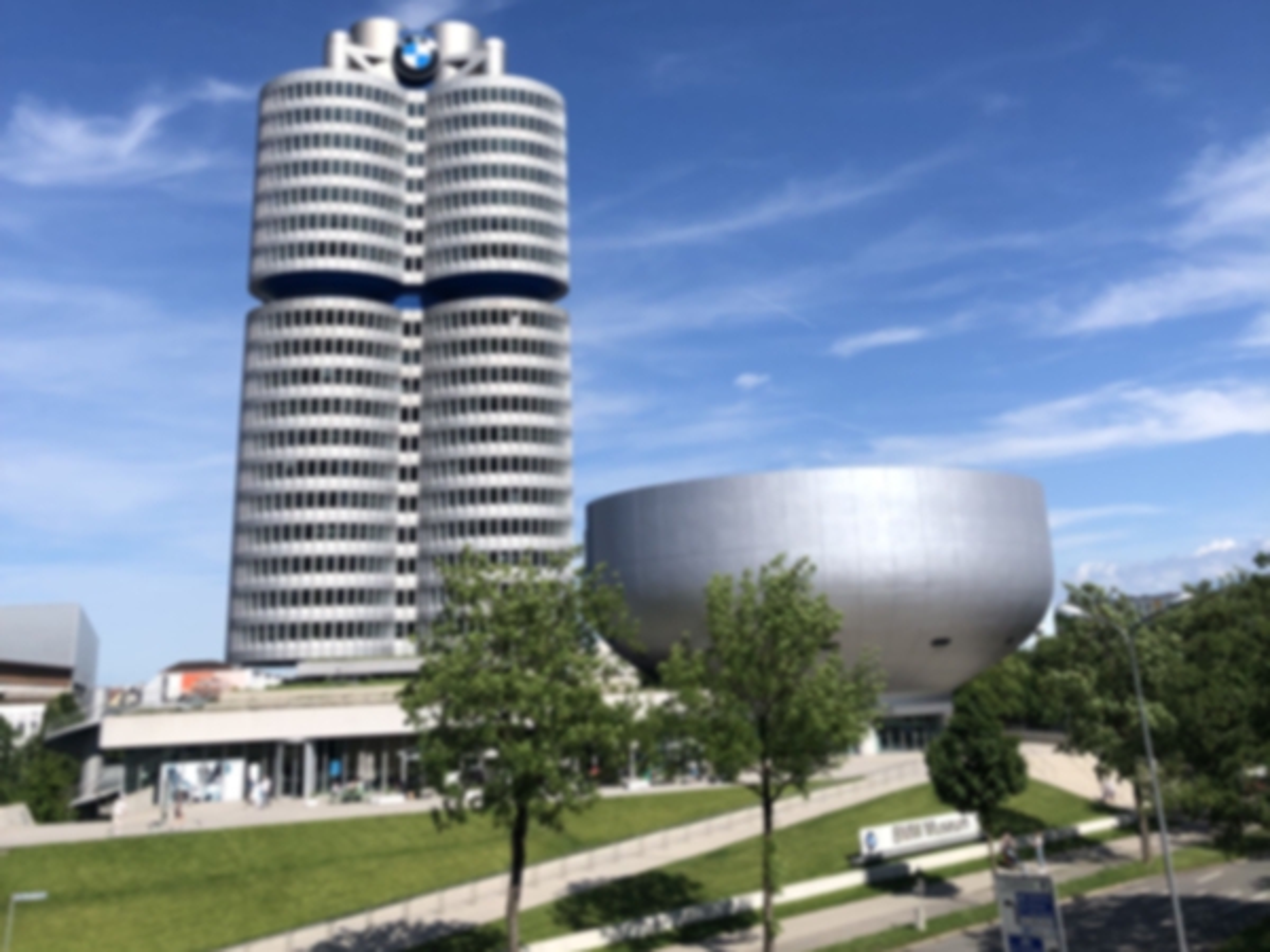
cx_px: 635
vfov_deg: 49.7
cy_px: 476
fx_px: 1027
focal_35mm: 28
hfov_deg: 63.4
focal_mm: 4
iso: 20
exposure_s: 1/2667
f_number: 1.8
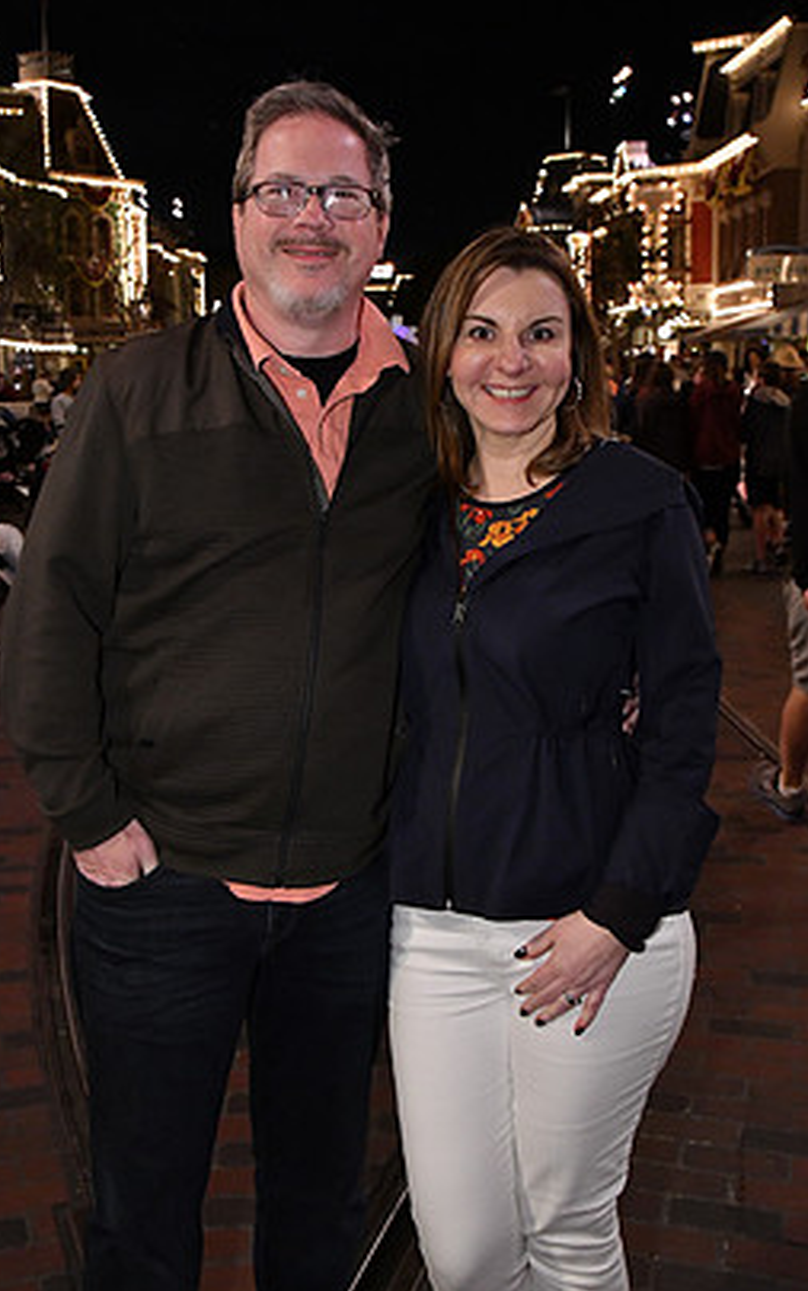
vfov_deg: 47.1
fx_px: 1478
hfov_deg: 30.6
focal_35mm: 42
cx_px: 377
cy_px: 588
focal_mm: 25
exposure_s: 1/50
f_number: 5.6
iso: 3200
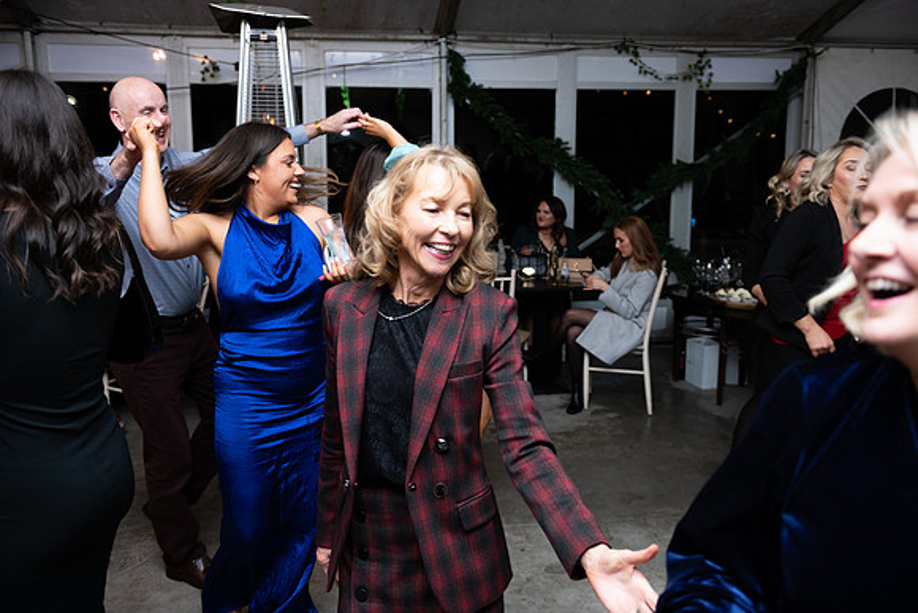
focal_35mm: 32
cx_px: 459
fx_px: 816
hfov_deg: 58.7
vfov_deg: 41.1
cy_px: 306
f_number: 3.5
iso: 800
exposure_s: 1/160
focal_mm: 32
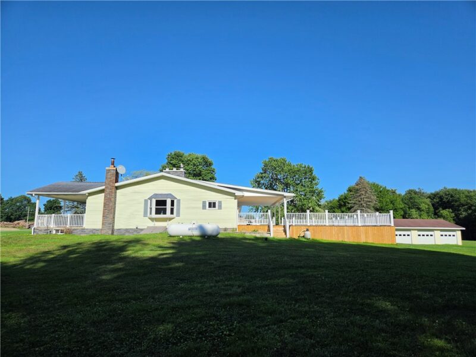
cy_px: 178
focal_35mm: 23
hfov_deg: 73.9
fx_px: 316
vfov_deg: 58.9
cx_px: 238
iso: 80
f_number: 1.8
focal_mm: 5.4
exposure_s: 1/7887
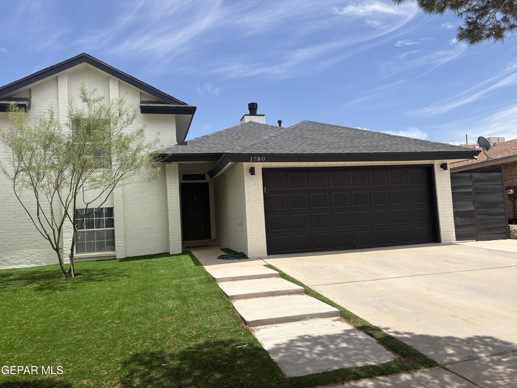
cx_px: 258
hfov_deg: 67.3
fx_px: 388
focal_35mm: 26
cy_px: 194
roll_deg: +3.5
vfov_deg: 53.1
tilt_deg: +4.4
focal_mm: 5.96
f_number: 1.6
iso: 50
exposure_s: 1/4608
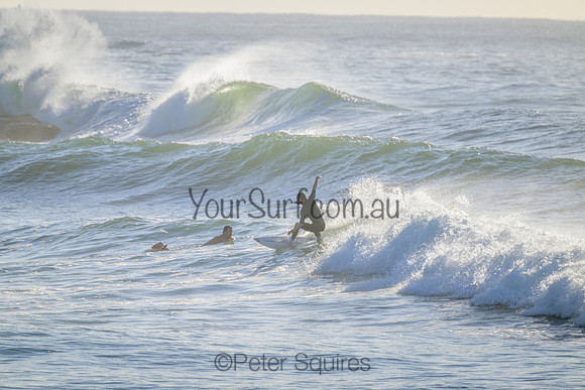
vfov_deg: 1.7
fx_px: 13002
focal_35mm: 800
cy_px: 195
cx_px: 292
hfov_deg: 2.6
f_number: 11
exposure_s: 1/2000
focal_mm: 800
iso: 400
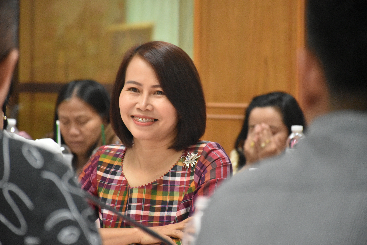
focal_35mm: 210
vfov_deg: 6.5
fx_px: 2141
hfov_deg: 9.8
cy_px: 122
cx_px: 184
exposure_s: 1/100
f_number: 5.6
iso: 2500
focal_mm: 140
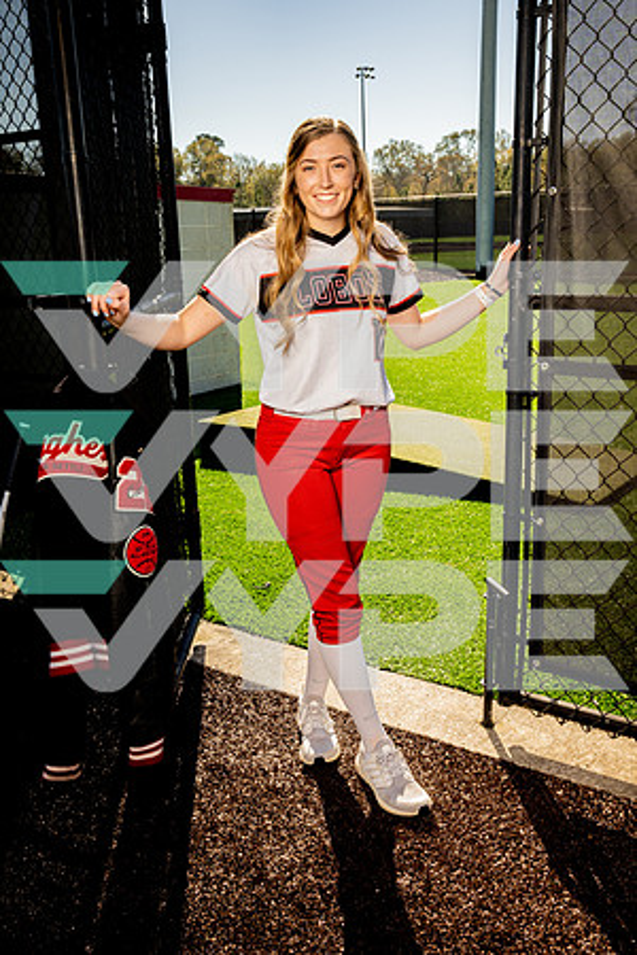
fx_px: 929
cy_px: 478
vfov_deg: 54.4
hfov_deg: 37.9
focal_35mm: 35
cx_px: 318
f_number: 10
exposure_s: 1/250
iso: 250
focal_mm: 35
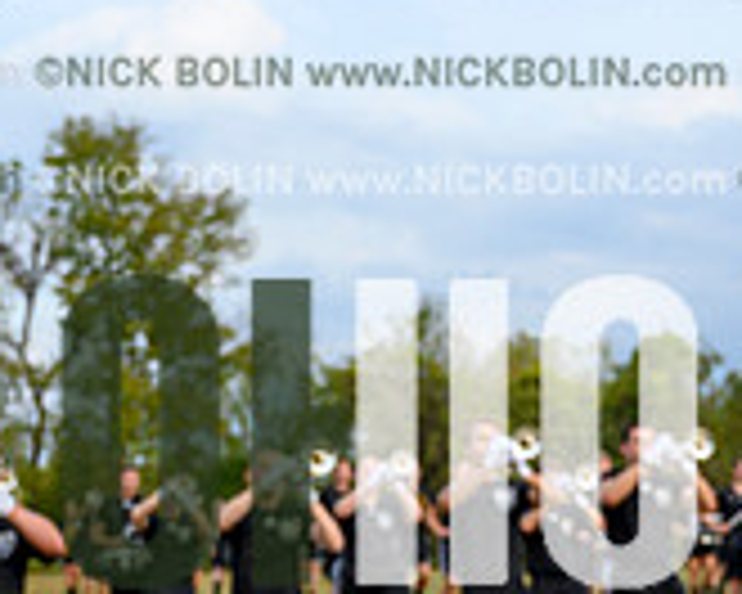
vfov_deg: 19.2
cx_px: 378
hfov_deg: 24.1
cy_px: 490
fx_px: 1735
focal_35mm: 79
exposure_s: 1/800
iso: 200
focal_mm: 24
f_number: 4.5
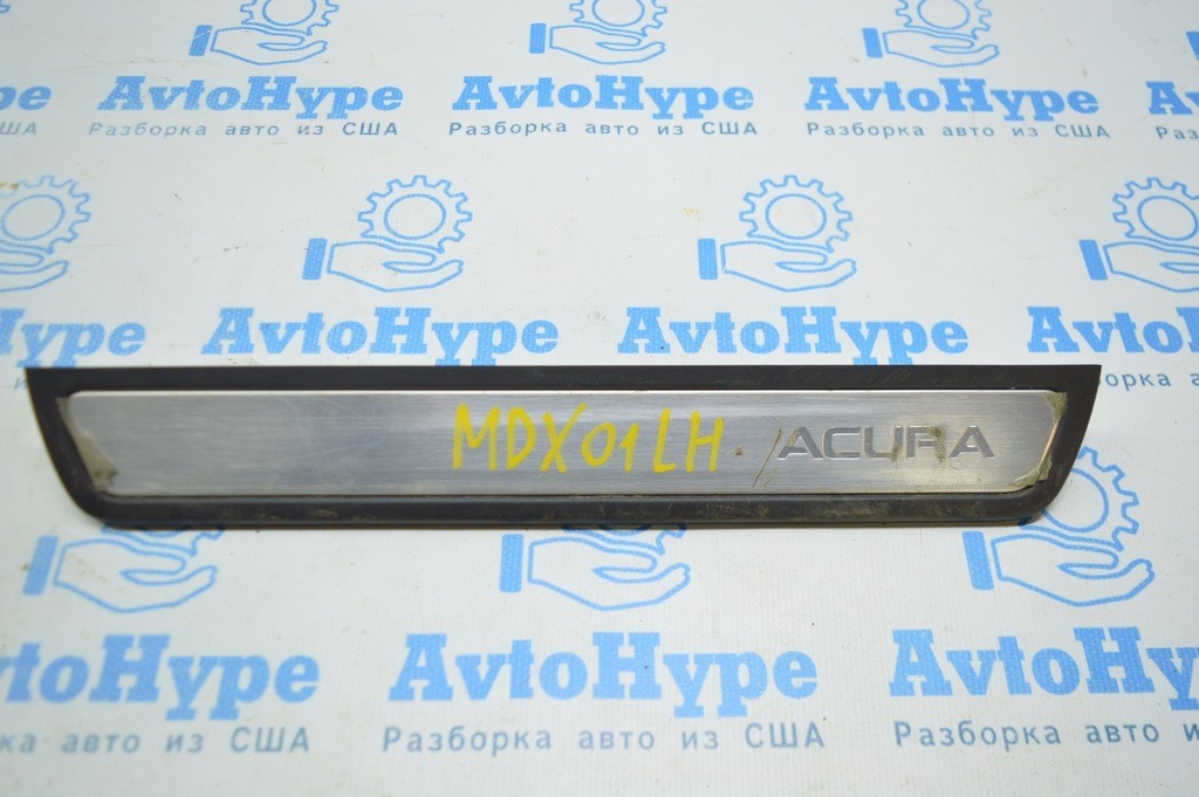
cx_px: 600
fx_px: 1048
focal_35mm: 32
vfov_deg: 41.6
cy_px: 398
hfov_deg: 59.5
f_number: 3.8
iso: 400
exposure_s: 1/60
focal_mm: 21
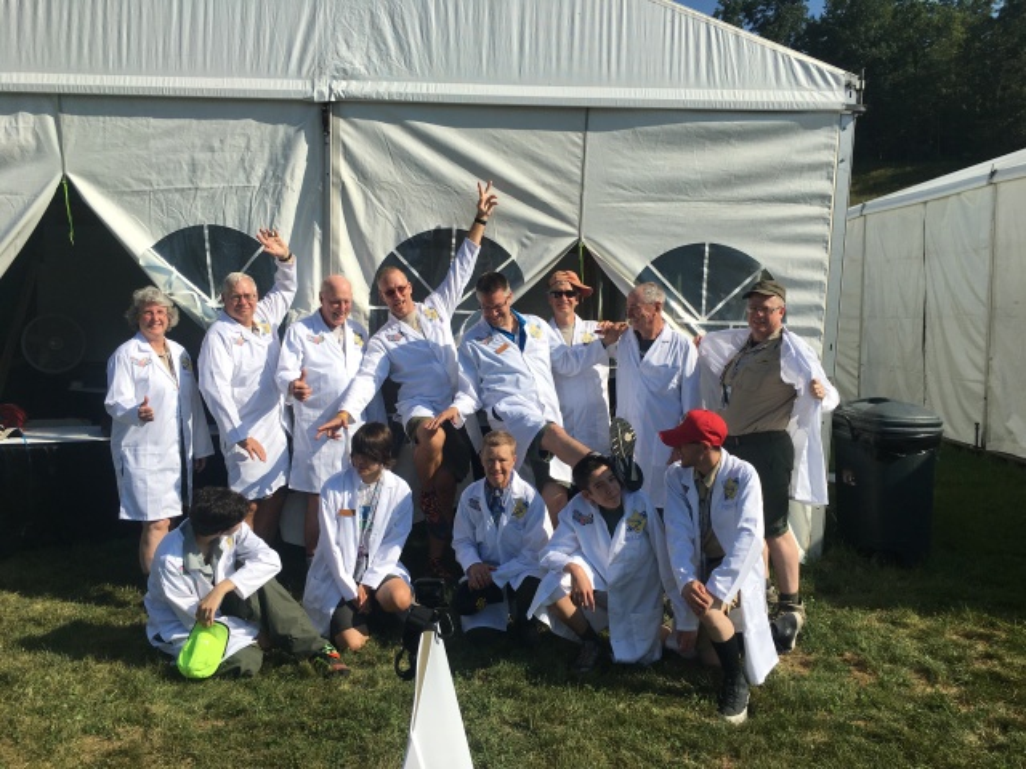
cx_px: 513
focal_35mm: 29
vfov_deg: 48.2
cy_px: 384
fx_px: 860
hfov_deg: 61.7
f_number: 2.2
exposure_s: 1/2959
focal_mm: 4.15
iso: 25
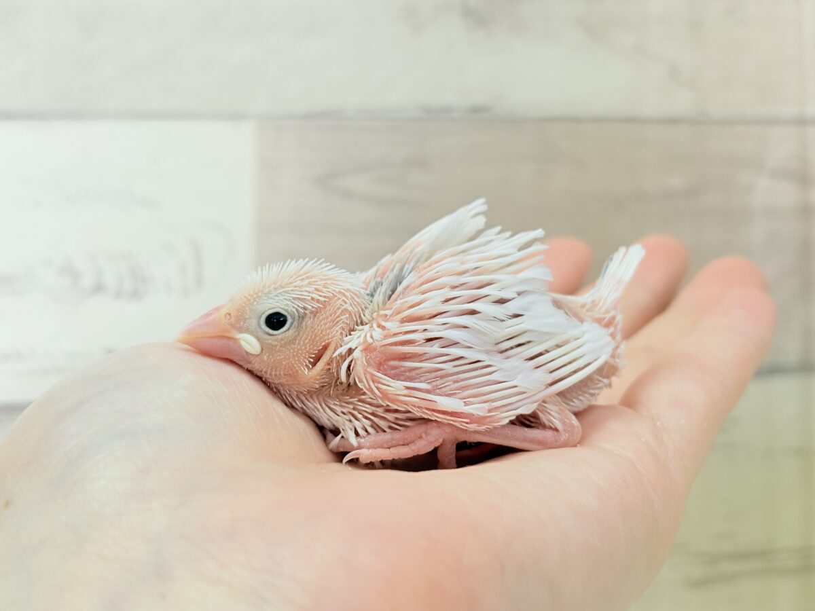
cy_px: 306
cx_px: 408
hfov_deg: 36.8
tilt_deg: -3.8
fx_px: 1224
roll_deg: +0.9
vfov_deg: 28.0
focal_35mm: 52
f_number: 1.6
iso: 64
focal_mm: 5.96
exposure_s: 1/50
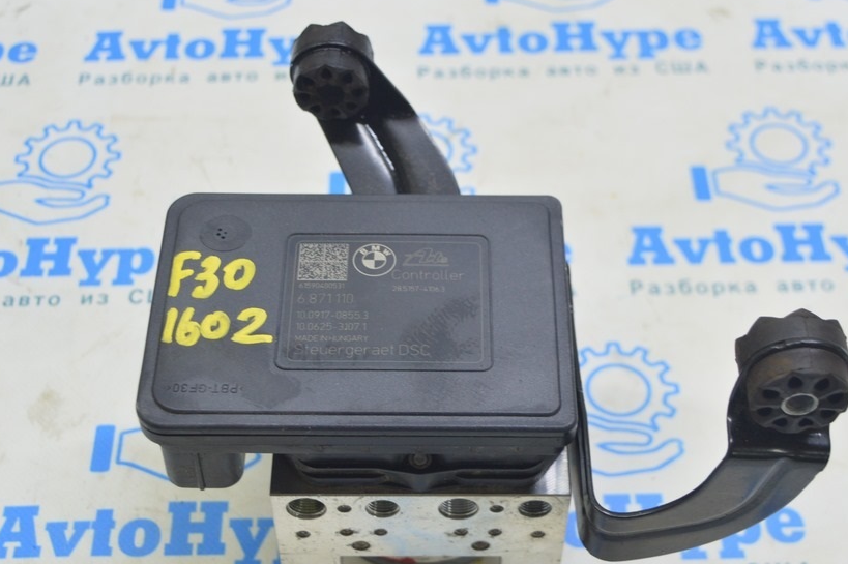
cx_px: 411
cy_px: 320
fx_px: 1412
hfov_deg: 33.4
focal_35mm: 60
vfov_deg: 22.6
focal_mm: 32
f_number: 5.6
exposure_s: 1/20
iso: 400
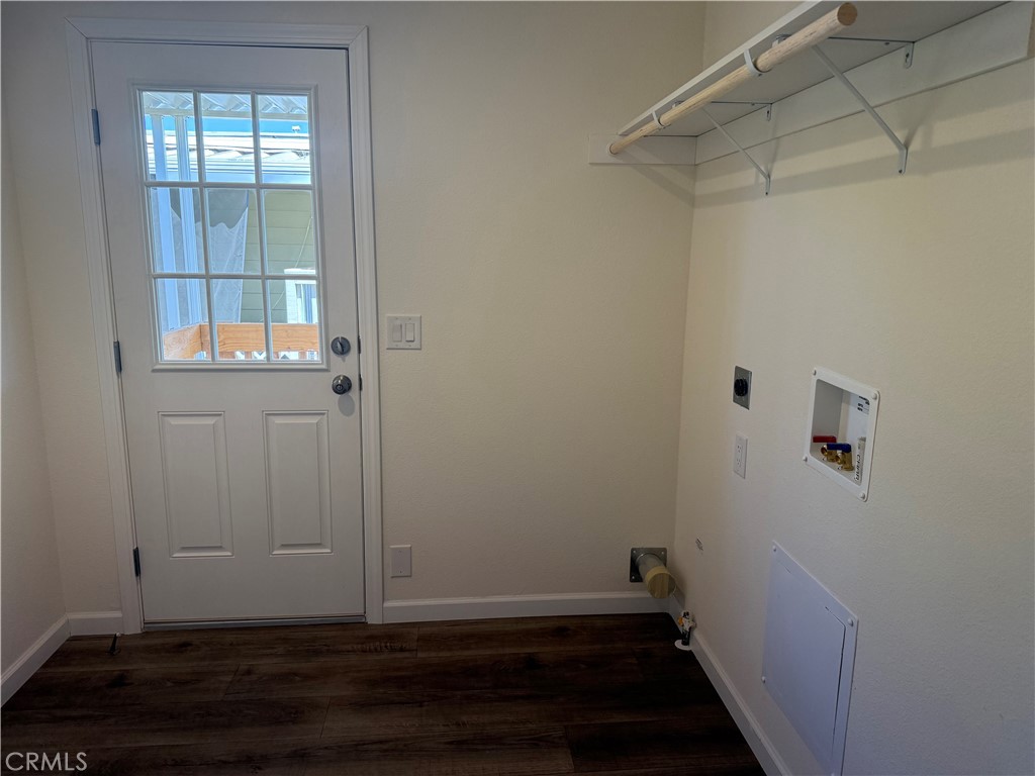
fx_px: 718
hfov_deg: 71.6
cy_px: 388
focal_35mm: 24
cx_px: 518
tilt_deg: -11.6
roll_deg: -0.7
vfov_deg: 56.8
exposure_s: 1/232
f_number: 1.78
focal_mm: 6.76
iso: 160
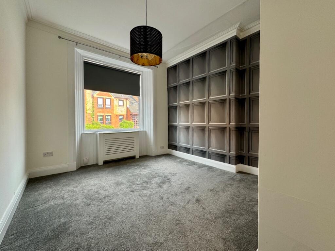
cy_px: 126
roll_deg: +0.7
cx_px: 168
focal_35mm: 14
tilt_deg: -1.5
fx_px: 135
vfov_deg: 85.7
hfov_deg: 102.1
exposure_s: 1/99
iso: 50
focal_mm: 2.22
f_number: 2.2
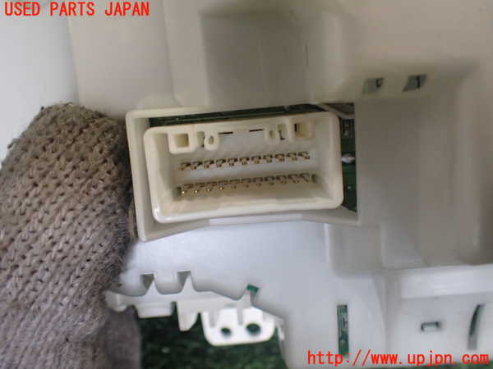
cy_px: 184
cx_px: 246
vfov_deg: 46.8
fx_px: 427
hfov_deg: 60.0
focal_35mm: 30
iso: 500
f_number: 2.3
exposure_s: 1/125
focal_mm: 5.4
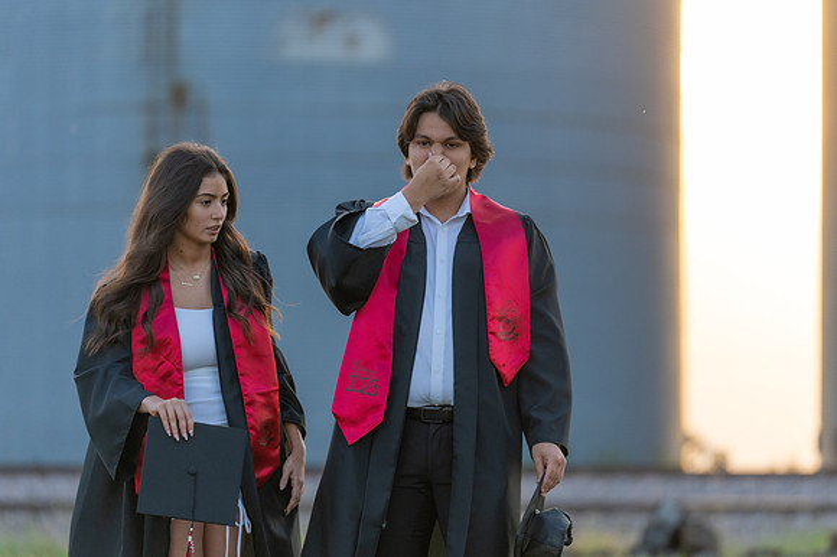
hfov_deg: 10.8
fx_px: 4426
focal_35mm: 191
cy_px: 278
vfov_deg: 7.2
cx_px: 418
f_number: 2.8
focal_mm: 187
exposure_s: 1/1000
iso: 640
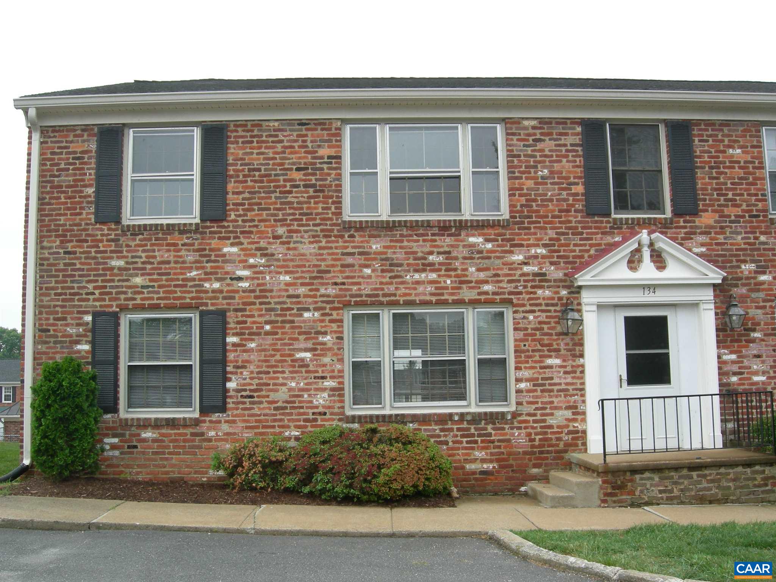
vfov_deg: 39.7
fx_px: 807
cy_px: 291
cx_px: 388
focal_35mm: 36
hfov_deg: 51.4
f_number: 4.8
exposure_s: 1/146
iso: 64
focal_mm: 7.5
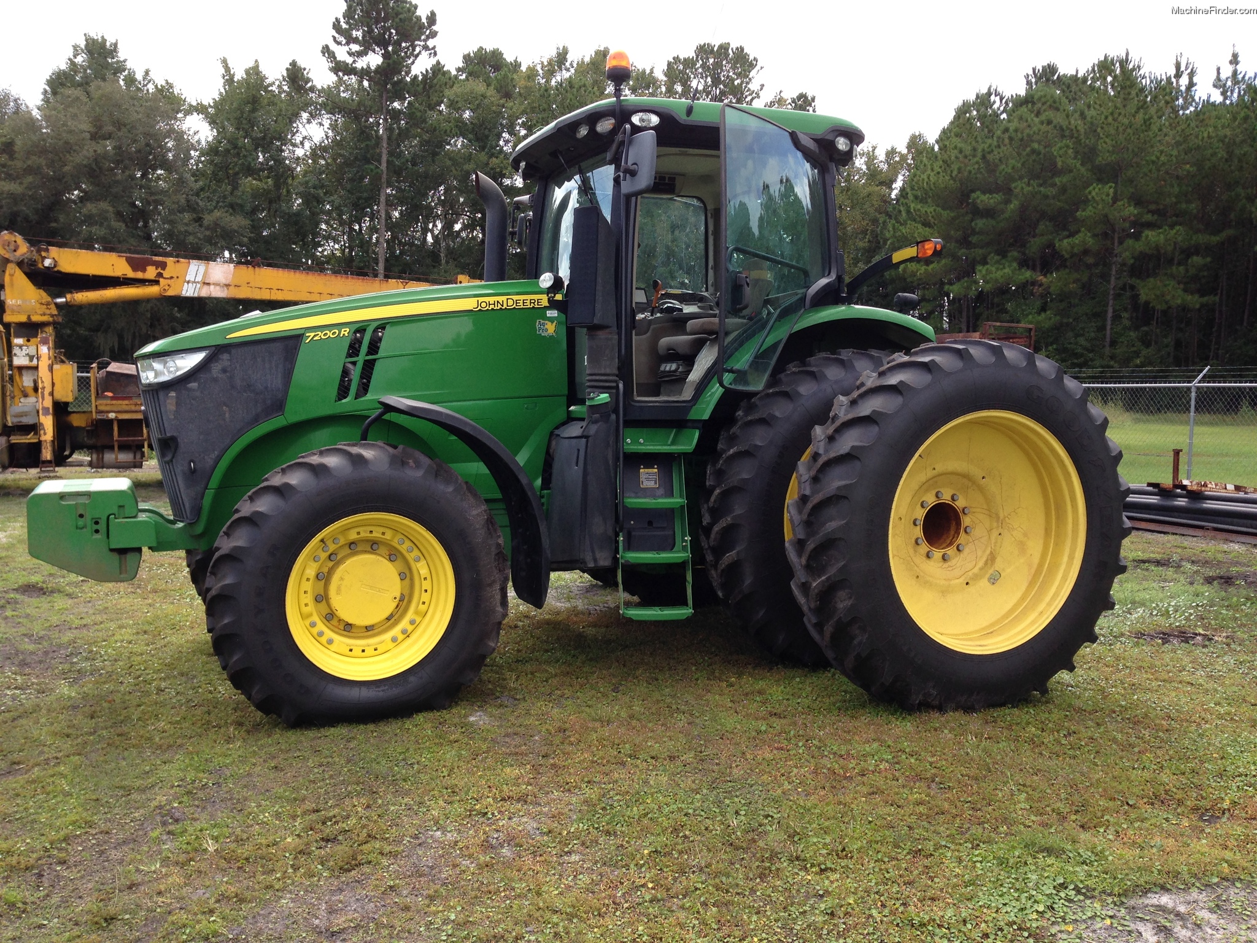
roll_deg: -0.1
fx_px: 1198
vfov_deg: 42.9
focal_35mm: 33
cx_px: 628
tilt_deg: -5.6
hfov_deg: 55.4
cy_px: 472
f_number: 2.4
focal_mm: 4.12
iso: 50
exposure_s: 1/553
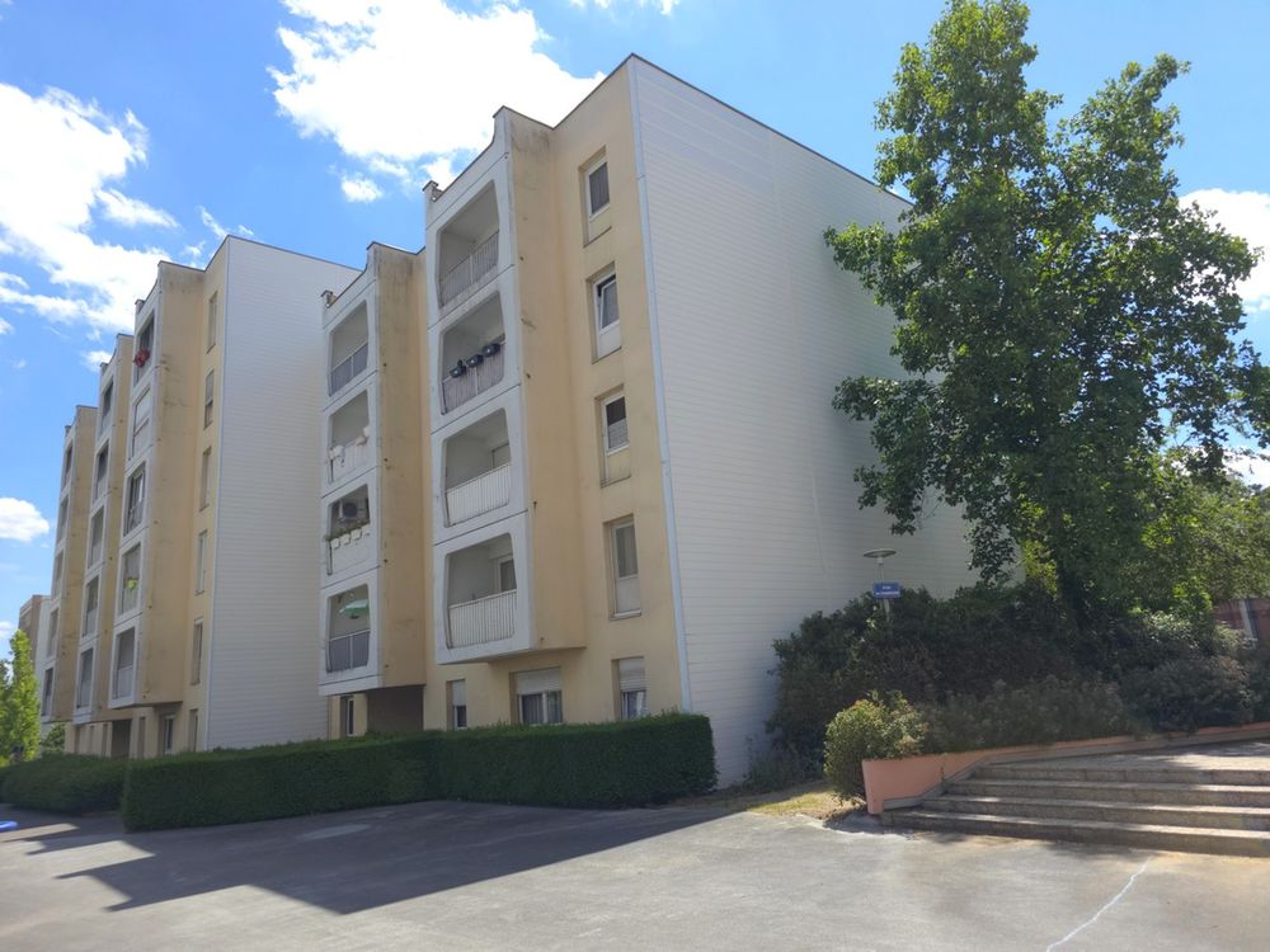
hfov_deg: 73.9
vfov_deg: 58.9
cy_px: 476
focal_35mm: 23
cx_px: 635
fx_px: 844
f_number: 1.7
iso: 12
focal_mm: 6.3
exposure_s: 1/470
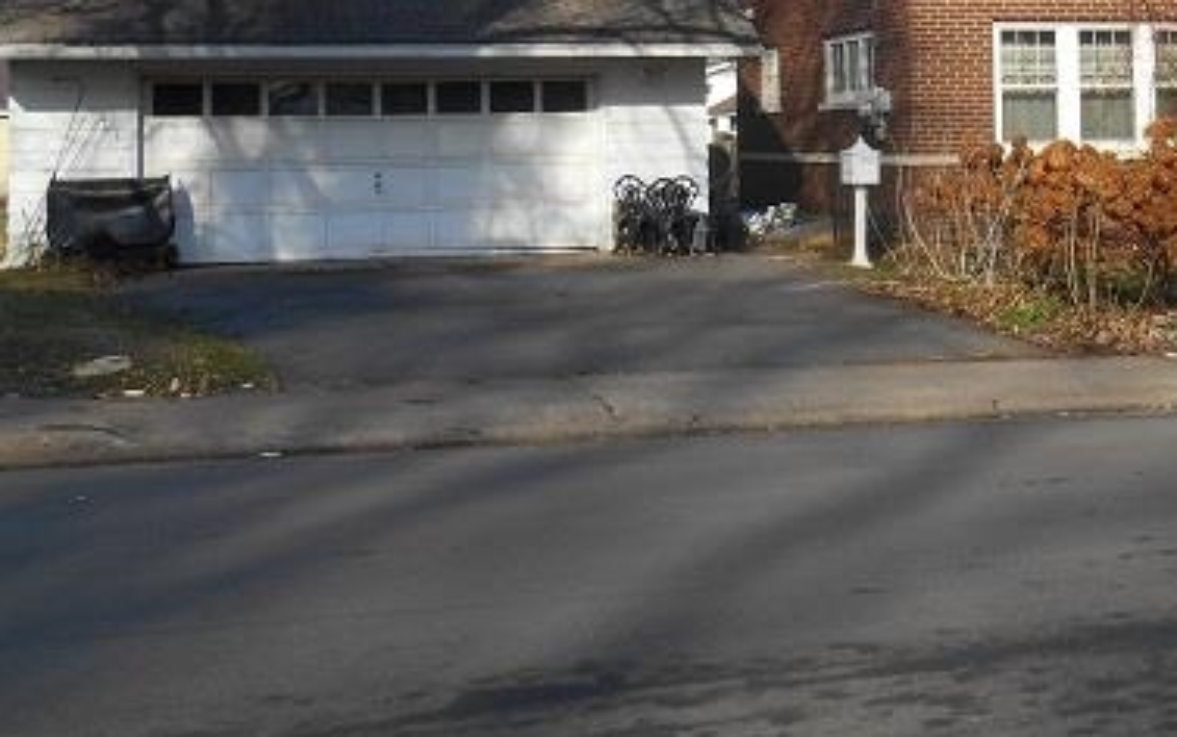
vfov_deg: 20.2
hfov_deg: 31.6
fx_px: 2022
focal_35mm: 63
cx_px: 943
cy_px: 47
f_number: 3.7
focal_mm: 6.3
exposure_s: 1/500
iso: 80
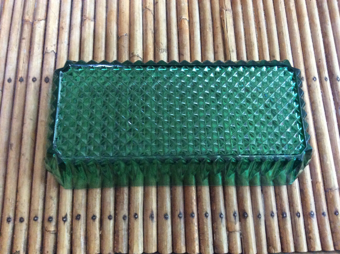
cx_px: 170
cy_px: 127
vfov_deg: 44.1
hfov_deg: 56.9
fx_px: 314
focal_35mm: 32
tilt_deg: -75.4
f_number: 2.4
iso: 320
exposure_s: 1/17
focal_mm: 3.3
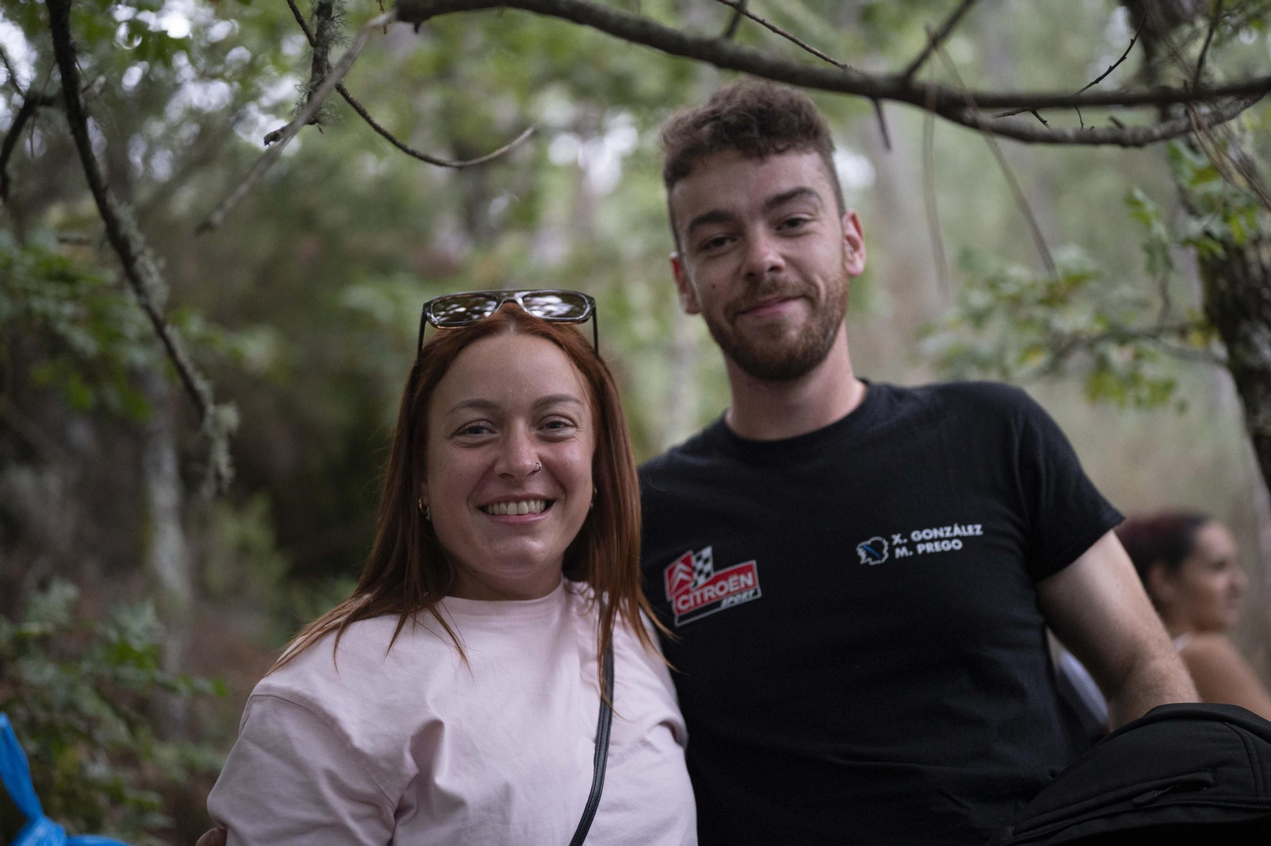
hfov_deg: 39.6
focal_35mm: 50
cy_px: 423
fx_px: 1764
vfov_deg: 27.0
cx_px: 636
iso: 1600
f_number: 1.8
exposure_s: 1/2500
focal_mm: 50
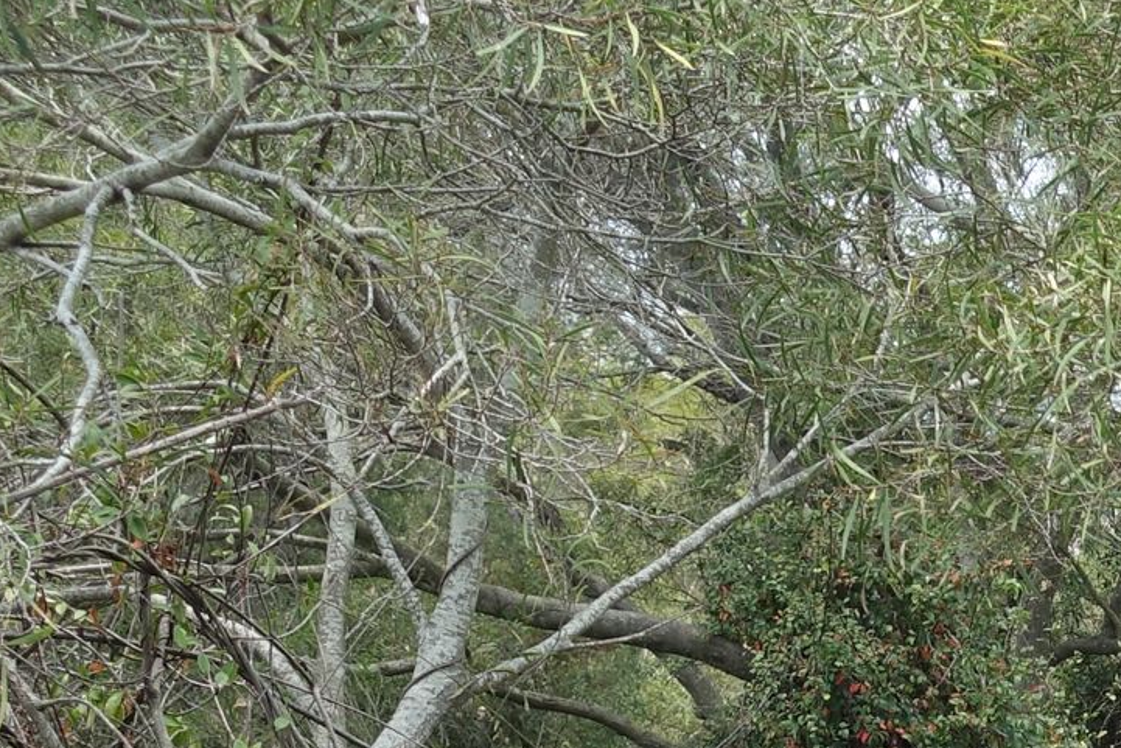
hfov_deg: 14.6
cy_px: 1331
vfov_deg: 10.1
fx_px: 4017
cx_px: 1788
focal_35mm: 129
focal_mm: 12.48
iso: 125
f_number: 4
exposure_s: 1/160
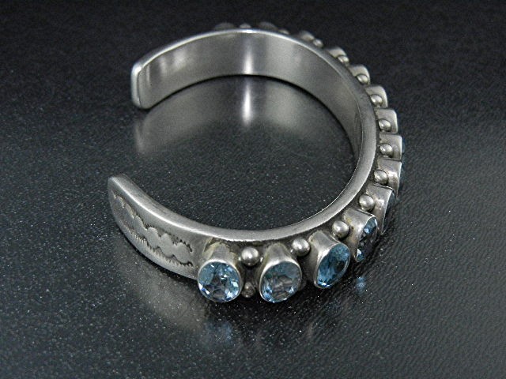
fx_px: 862
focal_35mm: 59
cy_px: 190
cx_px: 253
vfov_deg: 24.8
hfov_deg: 32.7
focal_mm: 10.6
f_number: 8
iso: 800
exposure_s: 1/30
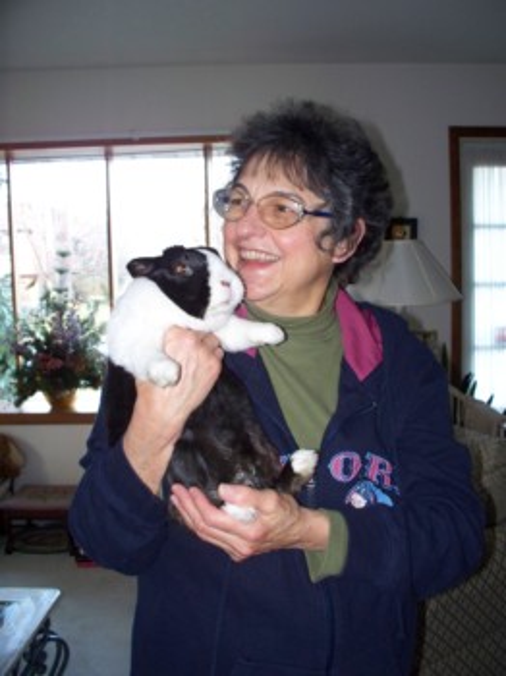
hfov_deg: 39.6
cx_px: 253
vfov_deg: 51.4
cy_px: 338
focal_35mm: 36
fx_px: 702
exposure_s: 1/30
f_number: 2.8
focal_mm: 7.54
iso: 200
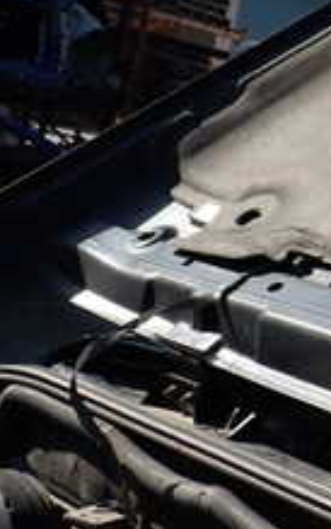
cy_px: 150
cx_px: 686
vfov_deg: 23.6
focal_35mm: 87
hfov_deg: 12.9
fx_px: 1255
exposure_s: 1/800
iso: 100
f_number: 3.2
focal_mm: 5.4
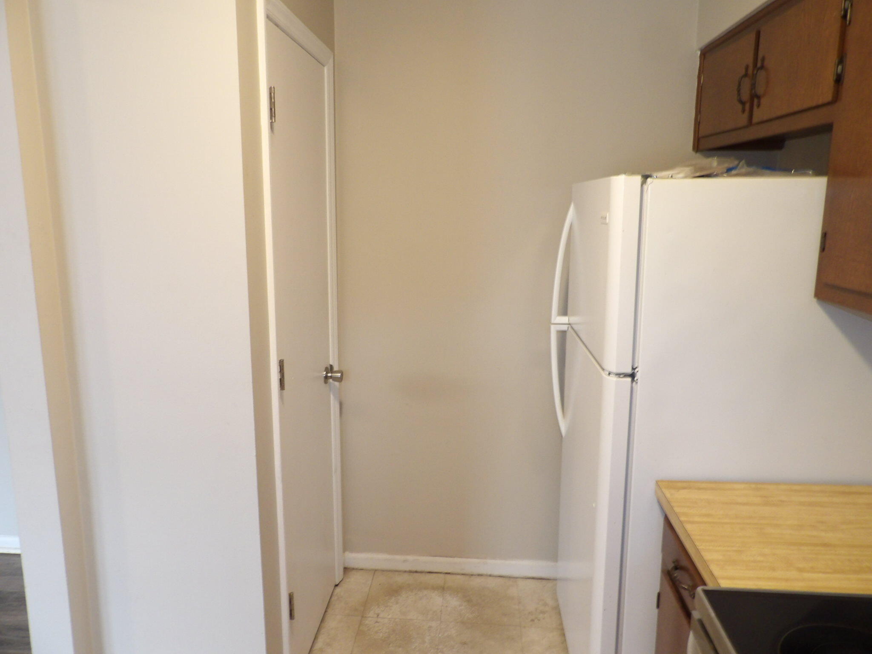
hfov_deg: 71.6
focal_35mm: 24
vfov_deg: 56.8
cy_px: 327
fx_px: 605
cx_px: 436
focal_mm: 4.3
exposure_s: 1/17
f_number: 3.2
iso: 232
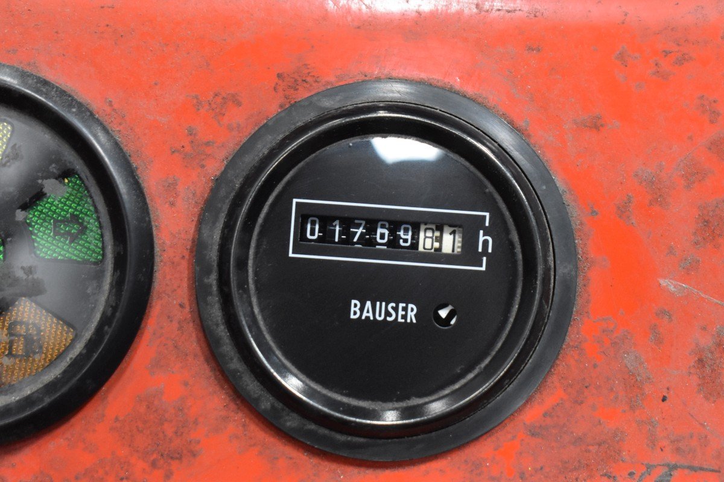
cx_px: 362
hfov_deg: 28.1
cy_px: 241
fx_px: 1448
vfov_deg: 18.9
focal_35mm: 72
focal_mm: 48
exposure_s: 1/60
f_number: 5.3
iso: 3200
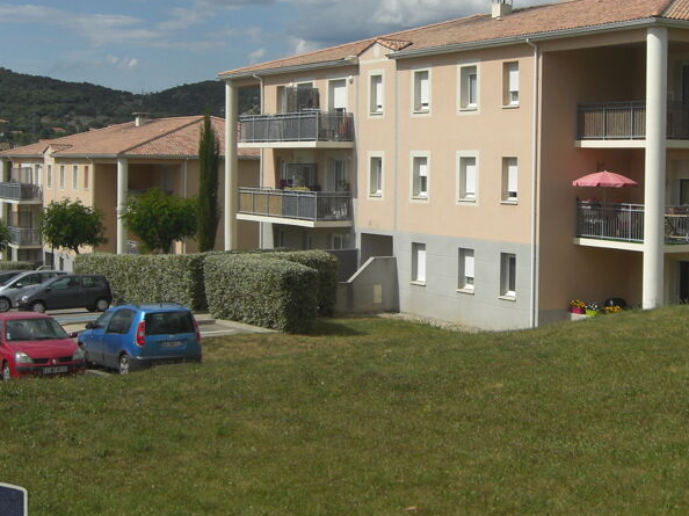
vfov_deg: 22.9
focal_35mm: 64
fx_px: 1273
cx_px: 451
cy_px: 196
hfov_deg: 30.1
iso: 80
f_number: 8
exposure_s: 1/400
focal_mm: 7.9
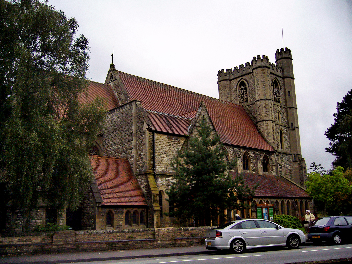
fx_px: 356
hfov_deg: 52.6
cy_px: 132
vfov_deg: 40.7
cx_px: 176
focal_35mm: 35
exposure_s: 1/500
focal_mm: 5.8
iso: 80
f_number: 2.8
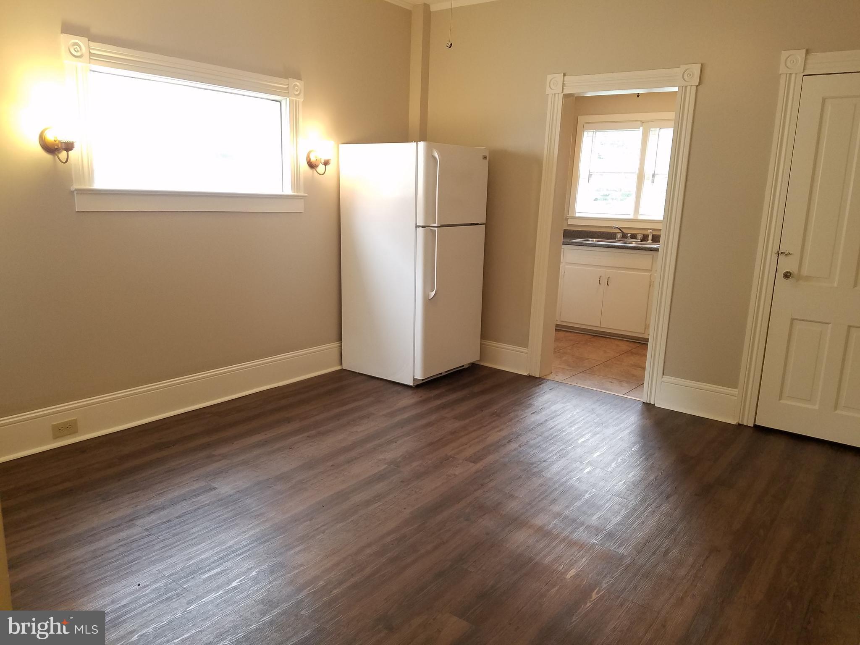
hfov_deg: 67.3
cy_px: 322
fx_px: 646
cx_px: 430
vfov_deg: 53.1
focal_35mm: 26
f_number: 1.7
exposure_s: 1/40
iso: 160
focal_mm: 4.2
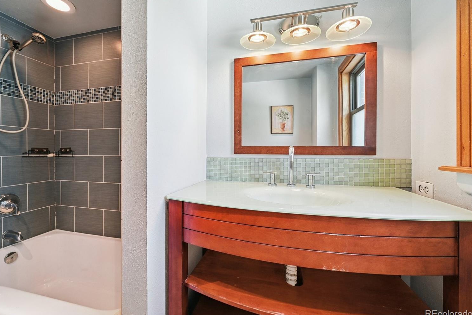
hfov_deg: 100.3
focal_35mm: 15
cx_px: 224
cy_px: 152
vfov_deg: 77.3
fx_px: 197
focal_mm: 14
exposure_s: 1/6
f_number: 10
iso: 400
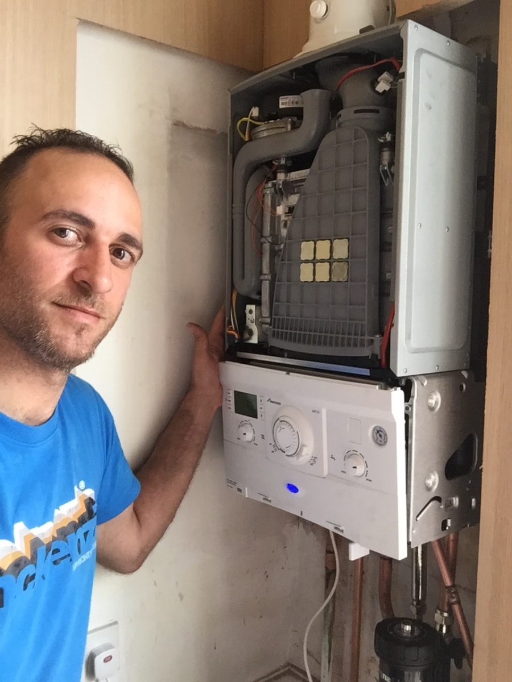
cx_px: 256
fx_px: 611
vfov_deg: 58.4
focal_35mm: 31
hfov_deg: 45.4
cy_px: 341
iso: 64
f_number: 2.2
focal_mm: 2.65
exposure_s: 1/30
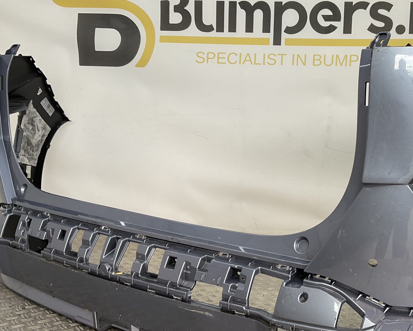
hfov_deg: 39.5
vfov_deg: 32.7
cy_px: 191
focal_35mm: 46
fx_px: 562
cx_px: 296
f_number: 1.8
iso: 16
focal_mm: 3
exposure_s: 1/214
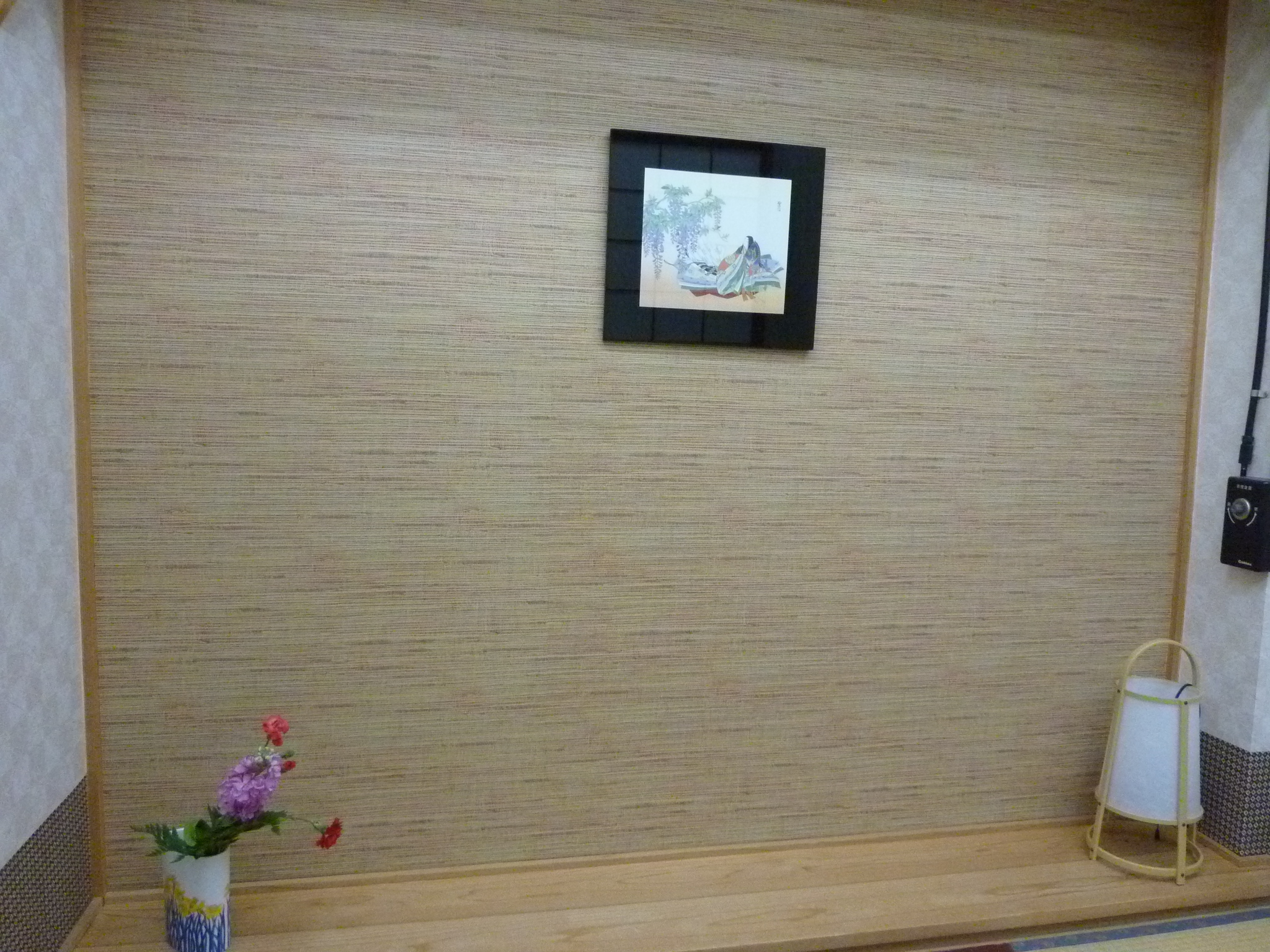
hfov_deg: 69.4
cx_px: 635
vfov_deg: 54.9
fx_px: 917
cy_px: 476
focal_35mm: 25
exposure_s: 1/125
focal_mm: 4.1
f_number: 3.3
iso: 800
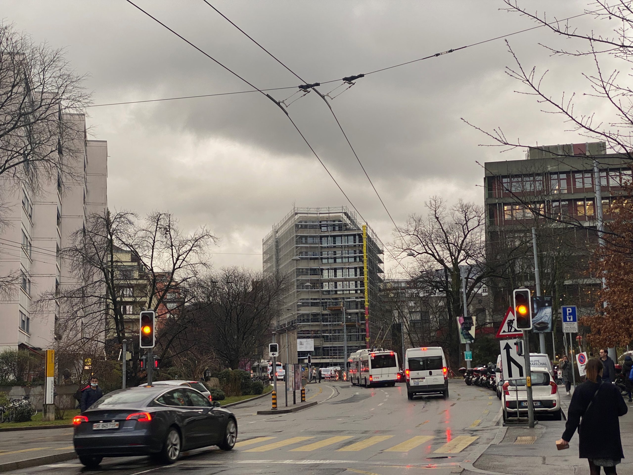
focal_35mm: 52
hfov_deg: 36.8
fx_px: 951
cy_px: 238
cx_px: 316
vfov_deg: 28.0
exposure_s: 1/122
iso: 50
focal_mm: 6
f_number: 2
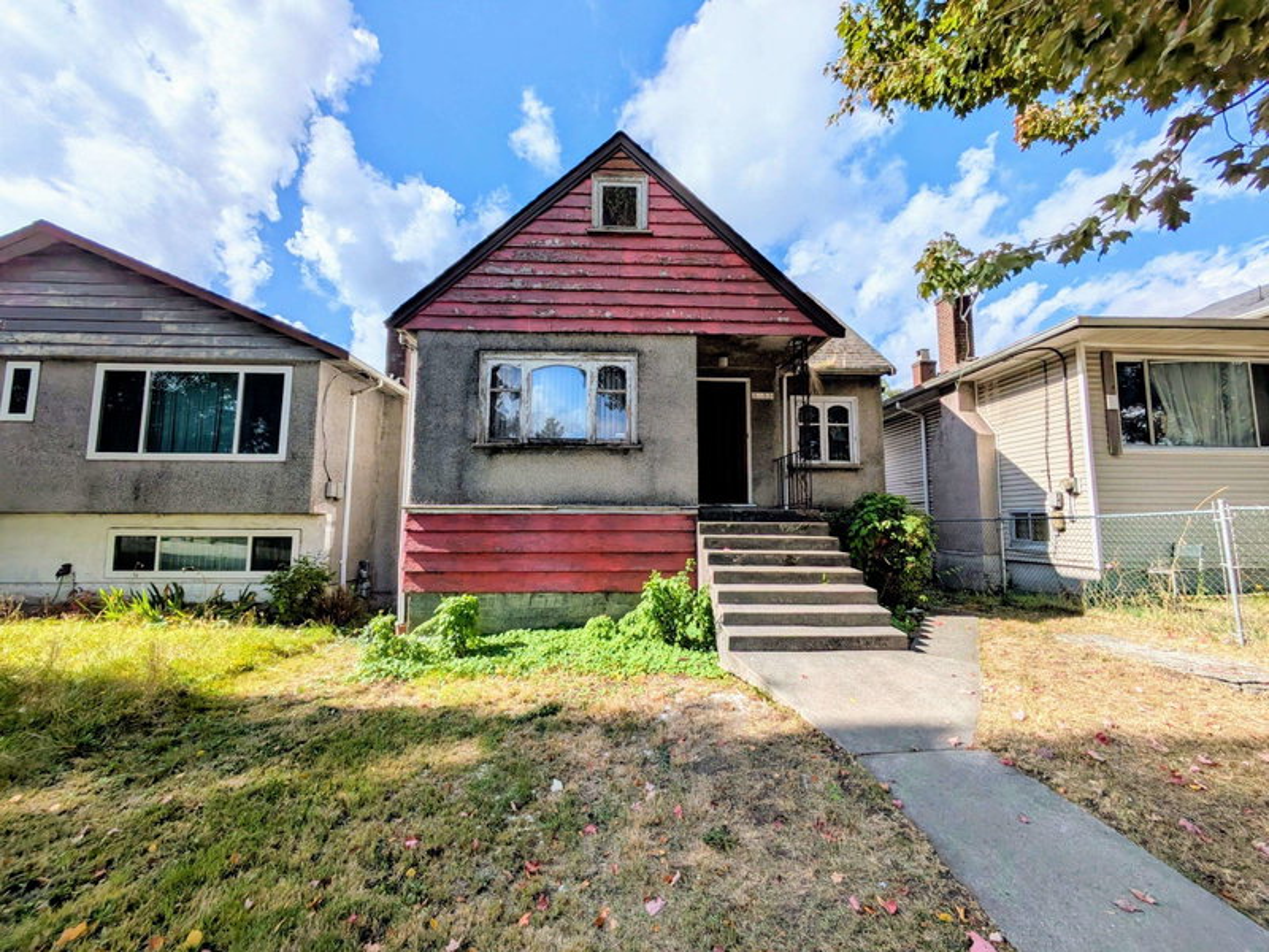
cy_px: 476
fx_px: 513
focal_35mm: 14
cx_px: 634
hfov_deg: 102.1
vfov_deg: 85.7
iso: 49
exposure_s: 1/3012
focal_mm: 1.83
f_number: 2.2
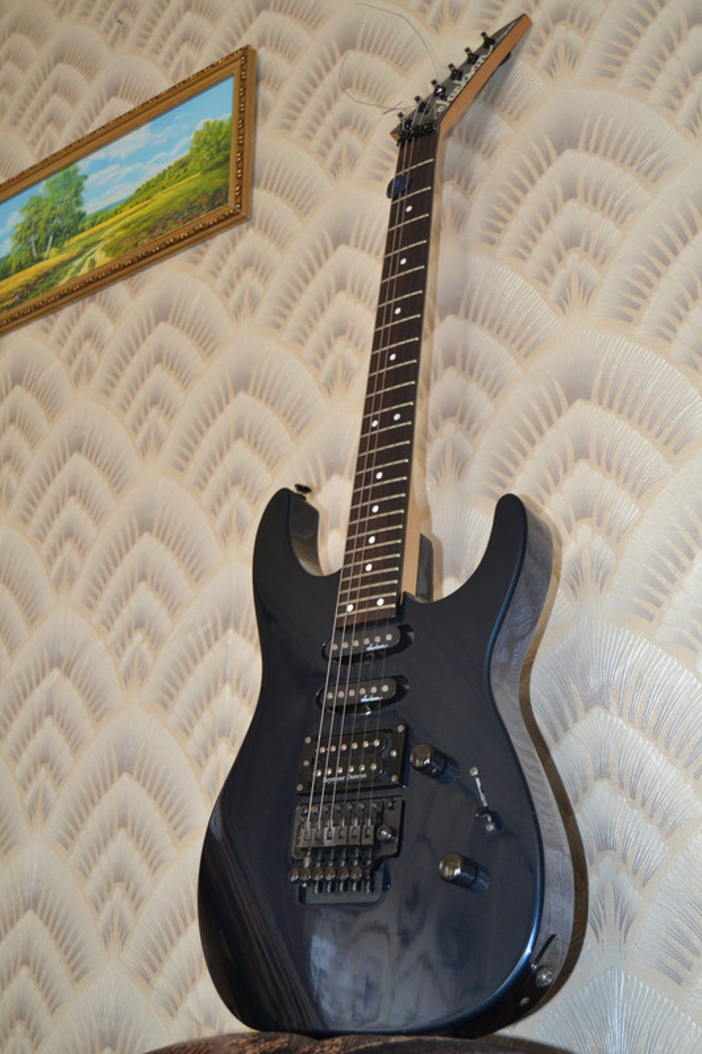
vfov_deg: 46.4
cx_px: 351
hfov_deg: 31.9
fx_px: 1229
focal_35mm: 42
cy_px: 527
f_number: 4
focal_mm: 28
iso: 800
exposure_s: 1/60
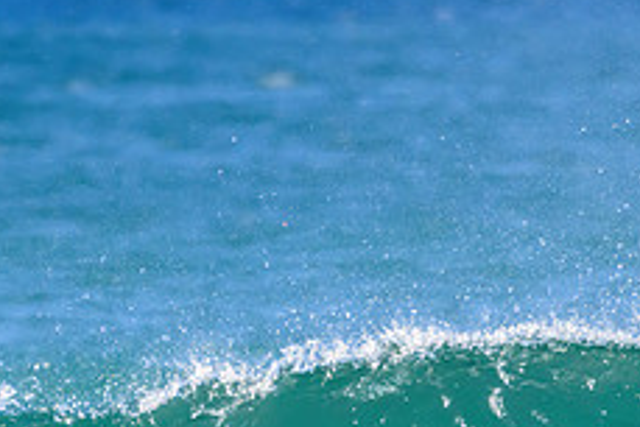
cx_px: 372
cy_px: 523
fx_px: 40468
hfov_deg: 0.9
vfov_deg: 0.6
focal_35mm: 2275
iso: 1800
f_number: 11
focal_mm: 900
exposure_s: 1/1600
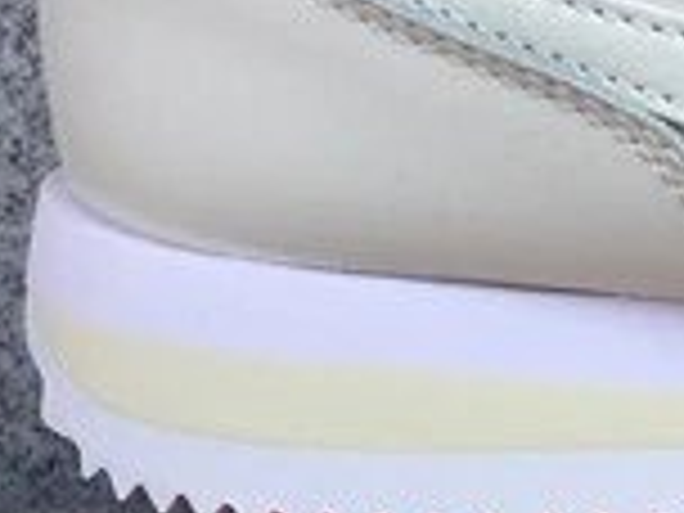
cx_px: 1305
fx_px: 3616
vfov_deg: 8.1
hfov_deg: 10.1
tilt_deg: -21.6
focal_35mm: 183
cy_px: 497
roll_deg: +1.2
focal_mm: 3.3
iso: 25
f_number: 2.4
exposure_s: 1/668
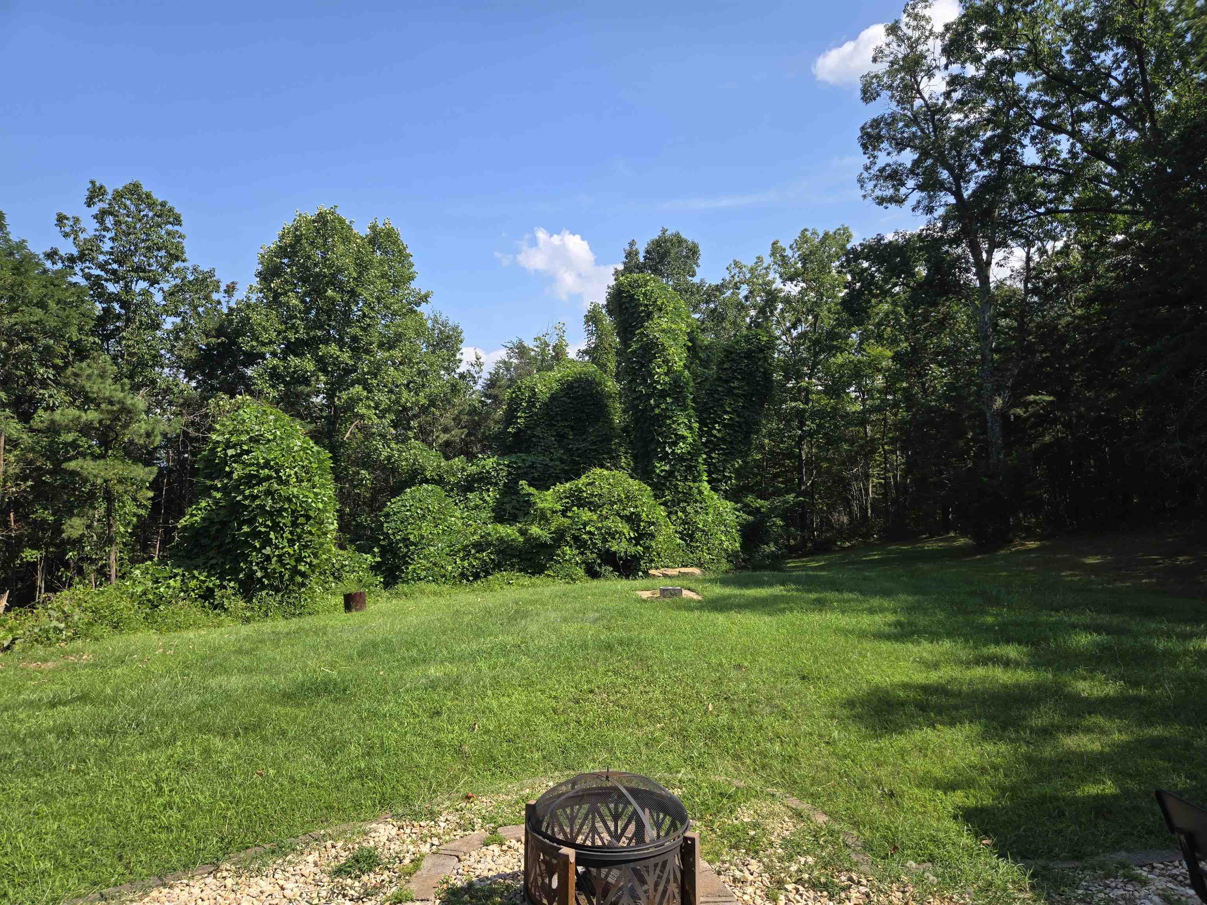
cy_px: 452
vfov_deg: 58.9
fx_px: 802
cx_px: 604
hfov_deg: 73.9
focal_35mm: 23
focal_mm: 5.4
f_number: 1.8
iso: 25
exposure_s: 1/1173
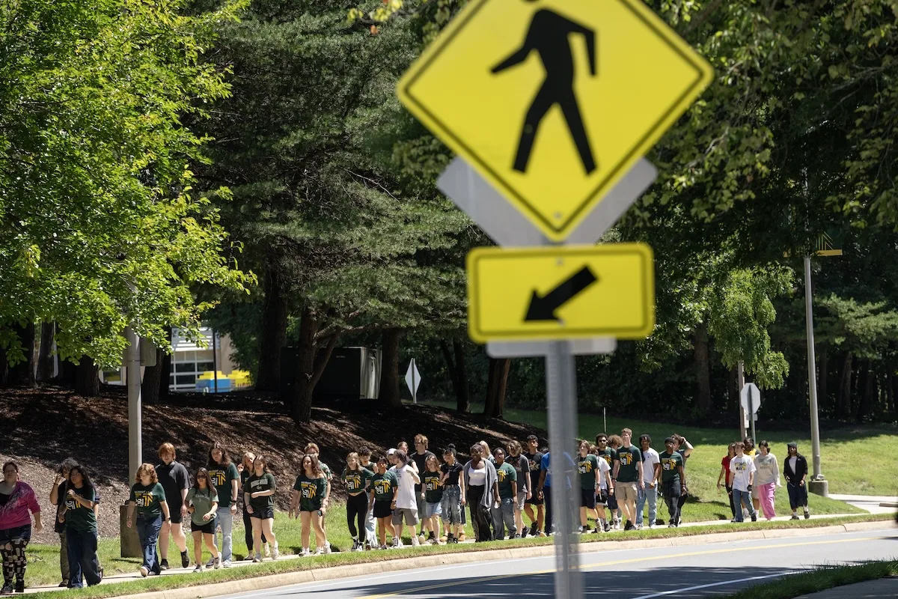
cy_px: 300
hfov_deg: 11.5
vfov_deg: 7.7
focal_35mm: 179
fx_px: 4465
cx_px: 449
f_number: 4.5
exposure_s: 1/1600
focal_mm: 179
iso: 250
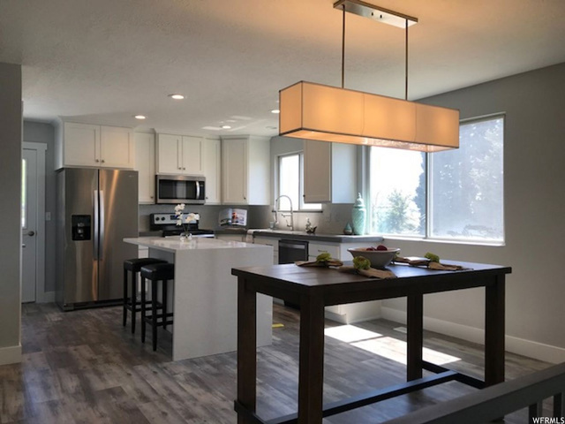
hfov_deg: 63.4
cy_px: 212
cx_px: 282
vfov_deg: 49.7
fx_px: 457
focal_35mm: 28
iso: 20
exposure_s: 1/170
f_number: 1.8
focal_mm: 3.99
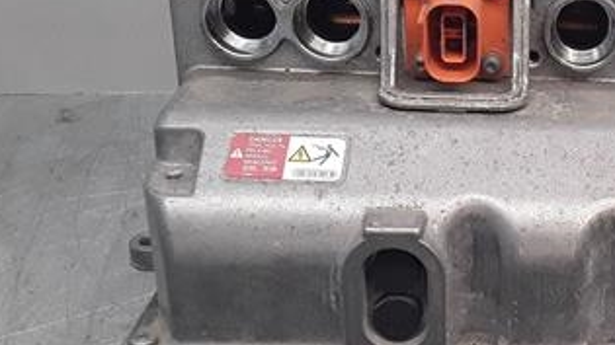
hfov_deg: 32.2
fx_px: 1011
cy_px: 226
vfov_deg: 19.3
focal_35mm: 62
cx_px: 549
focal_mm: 2.91
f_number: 1.9
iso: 50
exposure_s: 1/100
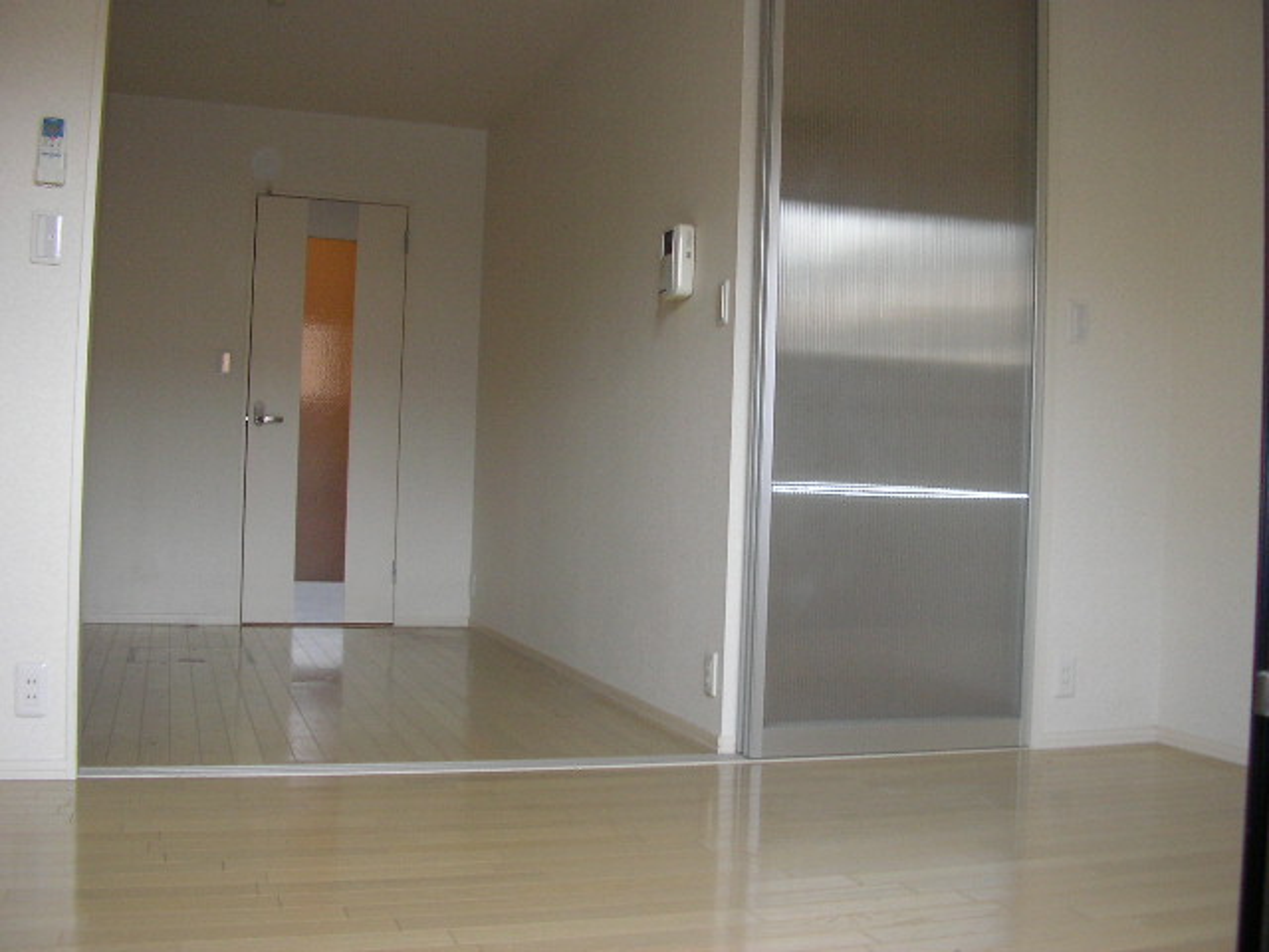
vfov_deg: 37.7
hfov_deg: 49.0
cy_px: 476
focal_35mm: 38
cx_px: 634
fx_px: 1393
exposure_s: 1/33.6
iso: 100
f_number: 2.9
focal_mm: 5.8
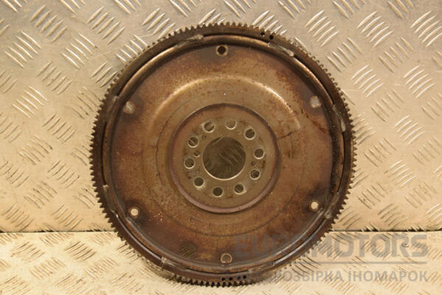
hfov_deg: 37.9
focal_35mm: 52
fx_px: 645
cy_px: 148
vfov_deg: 25.8
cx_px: 221
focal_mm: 35
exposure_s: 1/100
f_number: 5
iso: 800
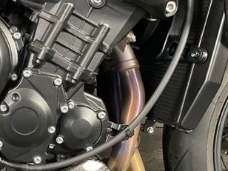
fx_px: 356
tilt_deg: -5.2
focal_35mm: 54
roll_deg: +1.9
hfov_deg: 33.1
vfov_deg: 27.0
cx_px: 10
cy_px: 81
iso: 400
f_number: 1.6
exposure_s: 1/33
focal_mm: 4.2
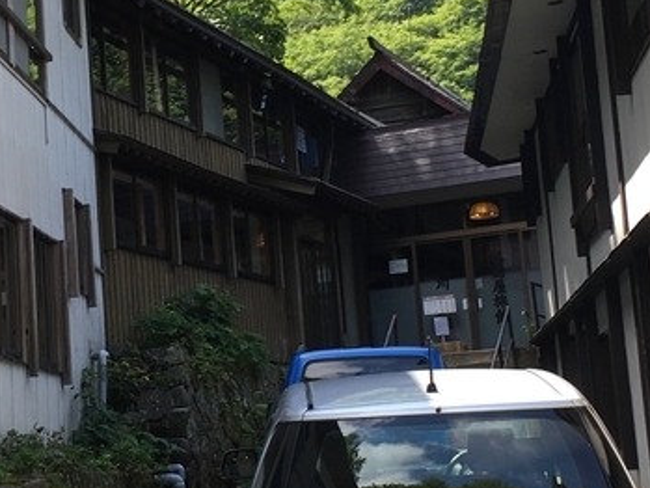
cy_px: 218
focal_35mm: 85
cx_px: 190
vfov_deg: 17.4
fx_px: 1597
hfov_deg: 22.9
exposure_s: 1/266
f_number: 2.2
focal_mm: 4.15
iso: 25
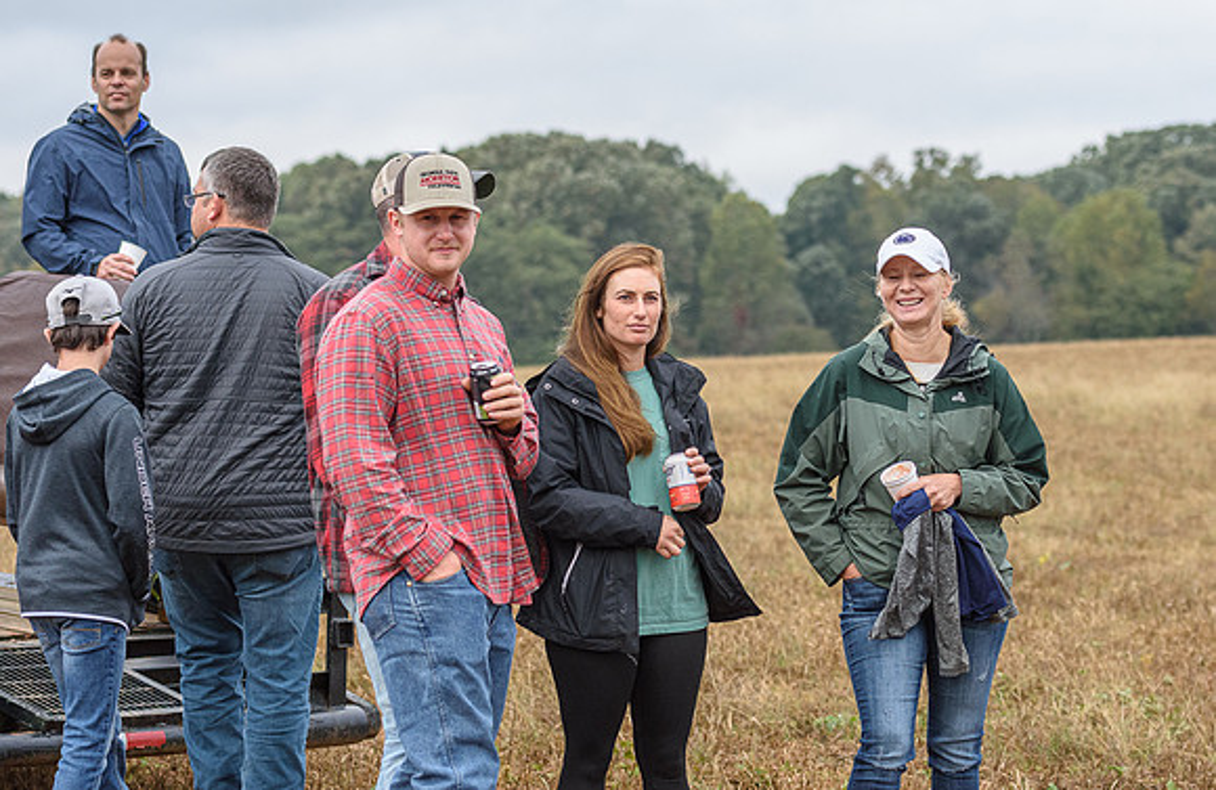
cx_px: 664
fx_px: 3989
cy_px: 415
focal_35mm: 119
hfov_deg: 17.3
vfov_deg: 11.3
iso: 800
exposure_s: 1/2000
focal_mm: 70
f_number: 4
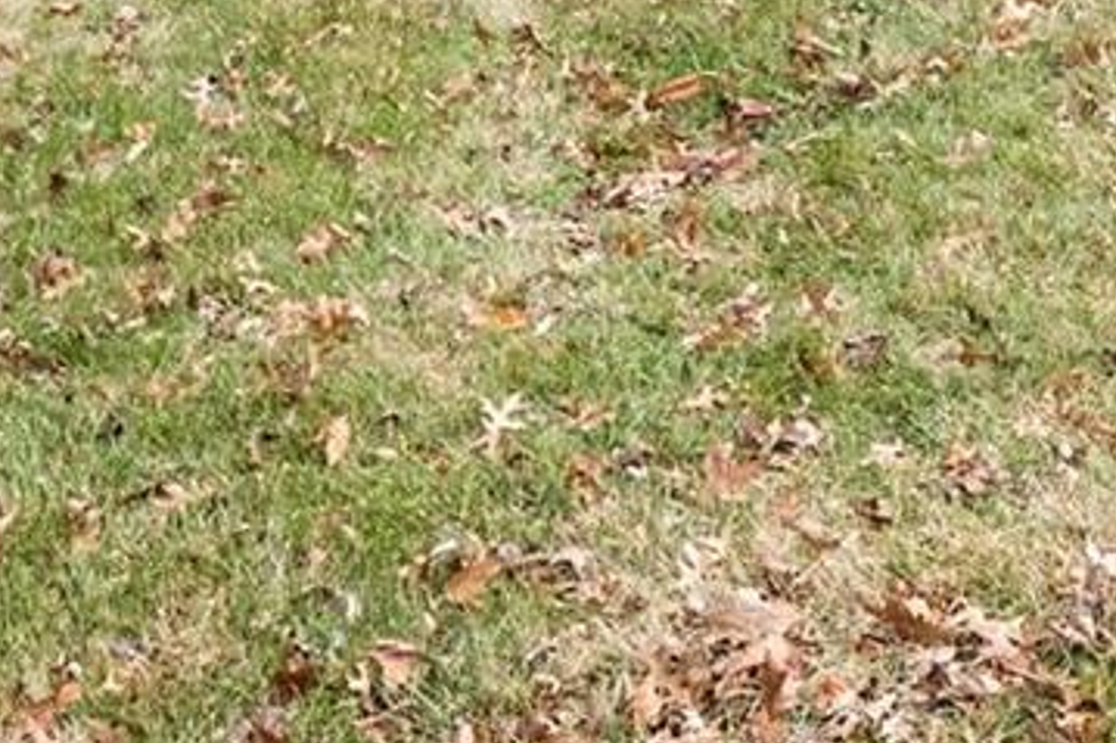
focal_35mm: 98
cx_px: 1243
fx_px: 3036
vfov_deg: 12.1
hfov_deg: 19.9
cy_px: -815
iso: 400
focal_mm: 11
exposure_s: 1/200
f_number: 8
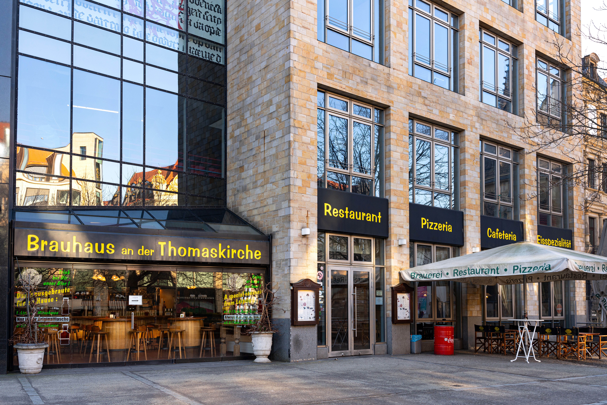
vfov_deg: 40.2
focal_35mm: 33
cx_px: 304
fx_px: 553
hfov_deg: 57.5
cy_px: 202
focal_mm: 32.8
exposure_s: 1/160
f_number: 5
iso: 320
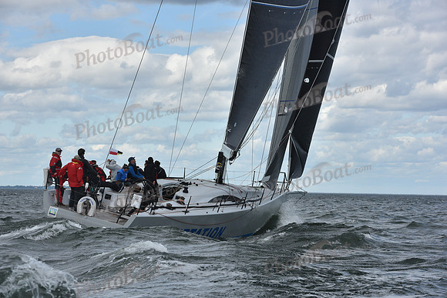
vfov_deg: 11.2
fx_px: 1515
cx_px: 224
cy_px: 149
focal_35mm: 122
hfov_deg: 16.8
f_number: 9
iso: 320
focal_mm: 122
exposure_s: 1/1000
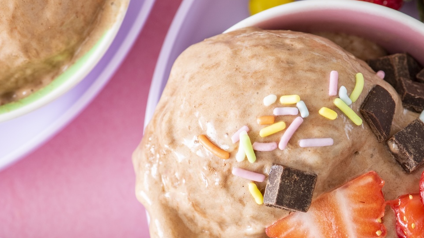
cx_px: 212
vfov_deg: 5.9
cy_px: 289
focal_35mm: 206
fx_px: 2316
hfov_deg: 10.5
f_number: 8
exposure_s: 1/200
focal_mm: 105
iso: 500
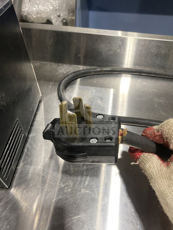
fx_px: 173
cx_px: 86
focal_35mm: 26
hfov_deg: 53.1
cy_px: 115
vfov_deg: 67.3
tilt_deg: -49.4
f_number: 1.8
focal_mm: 4.25
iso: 160
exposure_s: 1/60
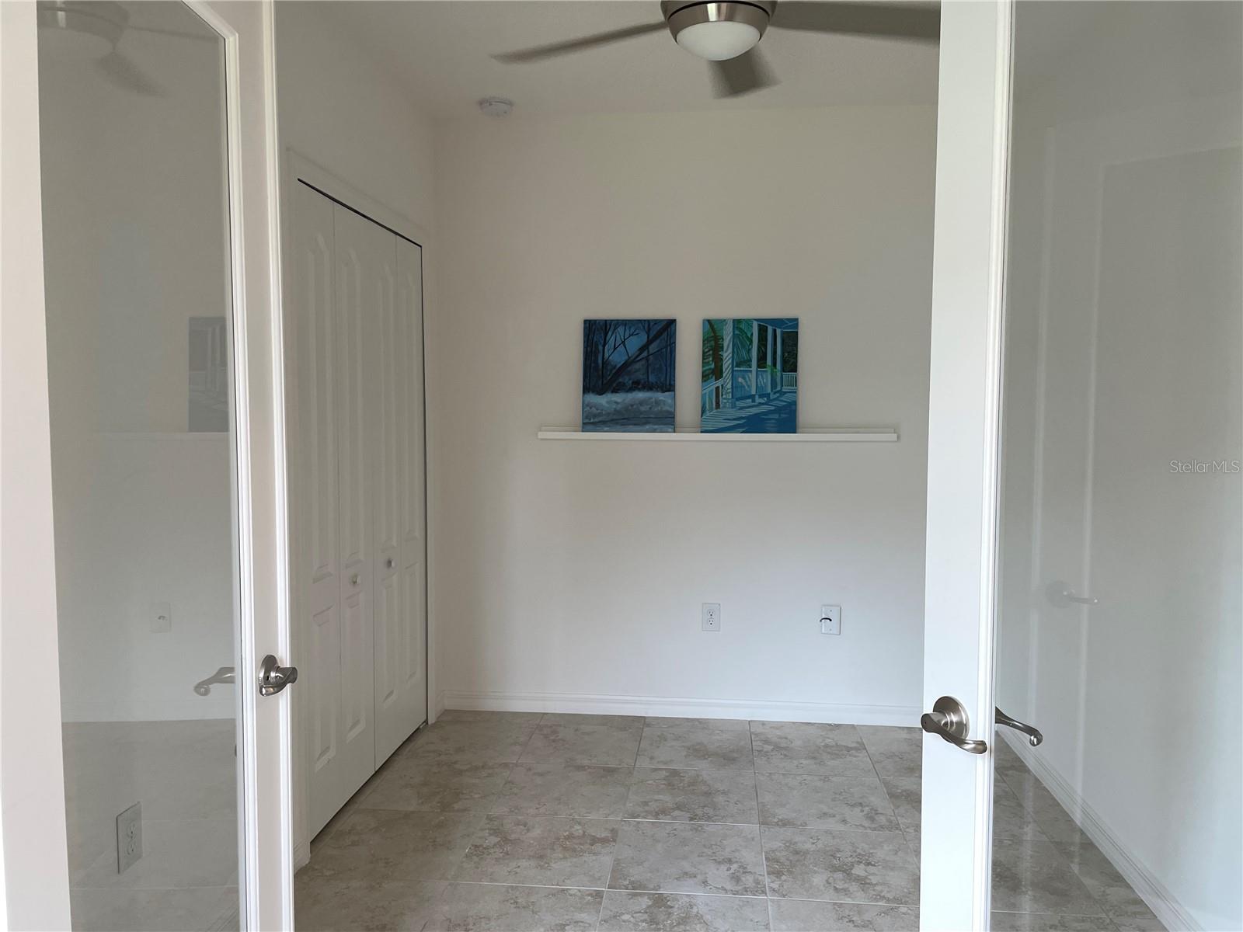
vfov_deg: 53.1
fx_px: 934
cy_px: 466
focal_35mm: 26
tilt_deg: -4.2
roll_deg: -0.2
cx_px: 622
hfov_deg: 67.3
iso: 80
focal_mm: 4.2
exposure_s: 1/120
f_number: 1.6
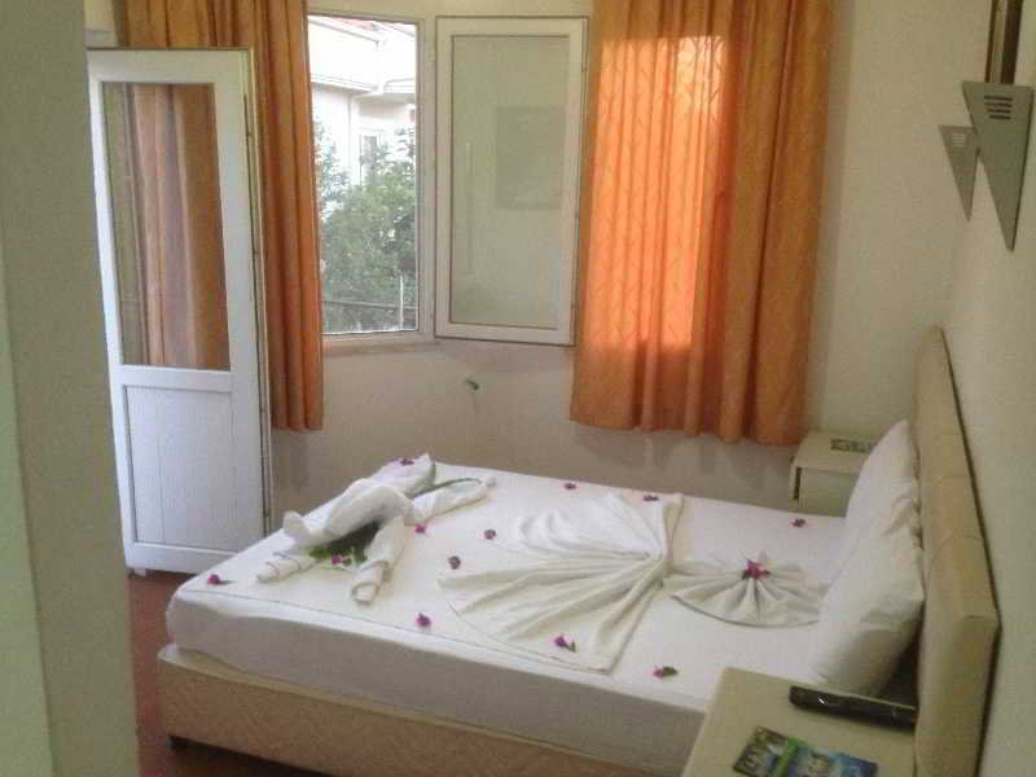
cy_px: 388
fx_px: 988
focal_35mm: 33
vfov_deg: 42.9
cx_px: 518
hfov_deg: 55.4
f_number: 2.4
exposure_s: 1/20
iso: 250
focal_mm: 4.13
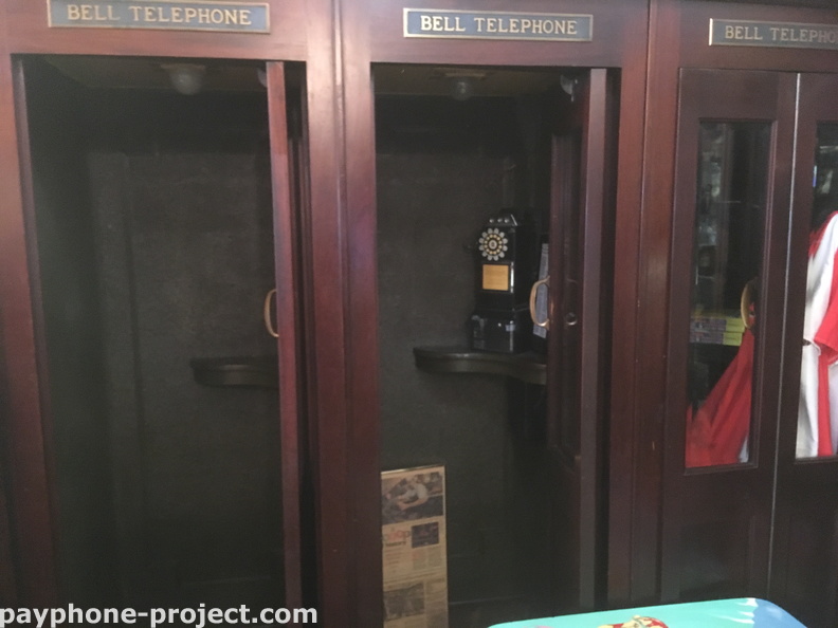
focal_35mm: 29
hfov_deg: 61.7
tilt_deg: -9.1
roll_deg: +1.0
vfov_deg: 48.2
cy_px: 314
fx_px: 702
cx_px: 419
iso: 500
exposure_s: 1/15
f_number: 2.2
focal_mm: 4.15
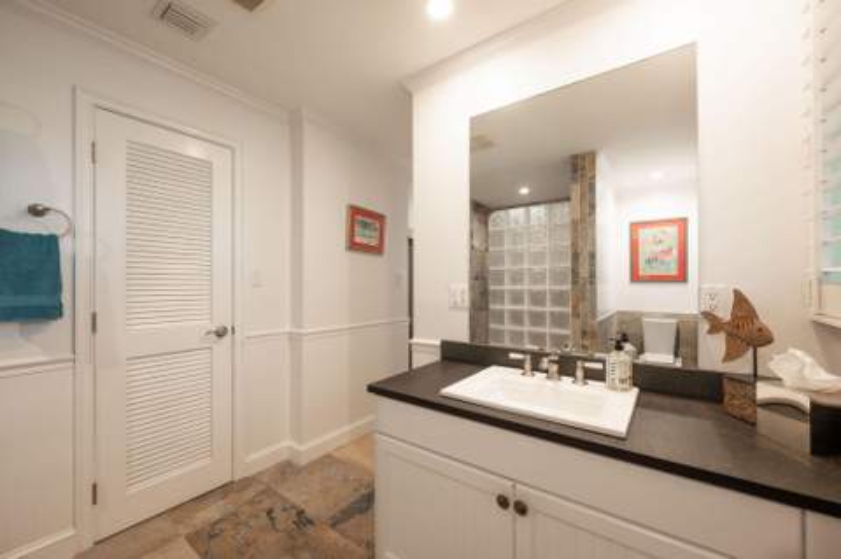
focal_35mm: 14
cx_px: 420
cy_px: 280
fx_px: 328
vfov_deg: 80.9
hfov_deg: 104.1
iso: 1000
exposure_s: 1/50
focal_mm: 14
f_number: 8
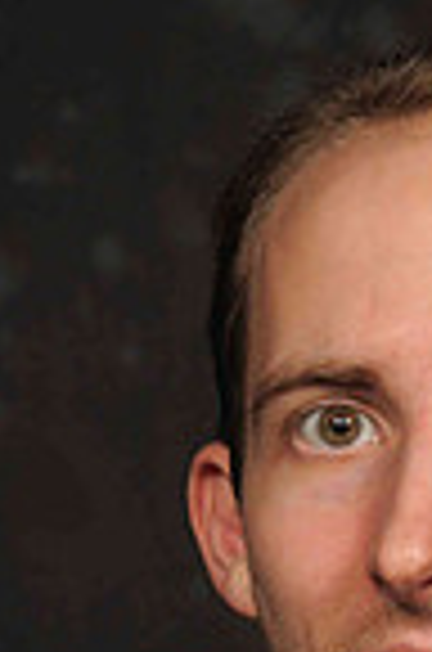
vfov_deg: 3.7
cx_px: 488
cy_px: 719
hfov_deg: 2.4
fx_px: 10110
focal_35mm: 559
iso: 200
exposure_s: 1/125
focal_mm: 120
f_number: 5.6
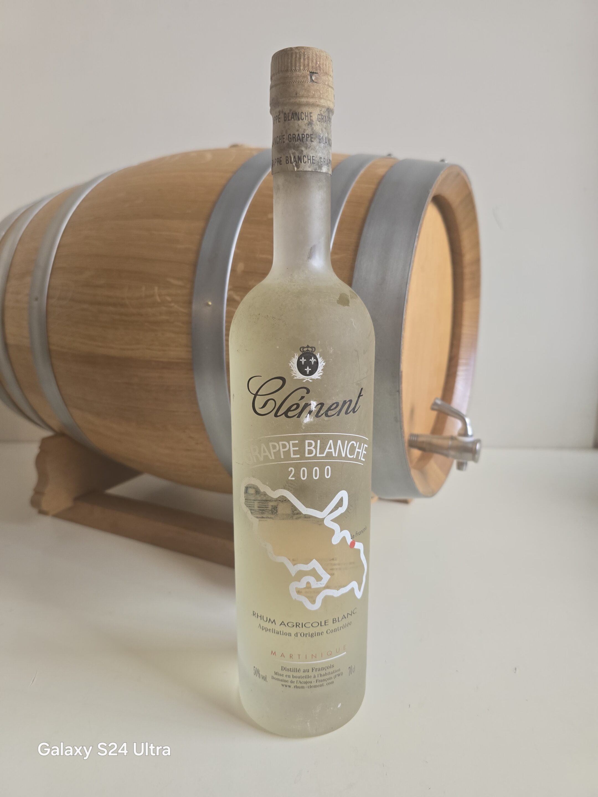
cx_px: 299
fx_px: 530
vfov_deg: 73.9
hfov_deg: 58.9
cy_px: 398
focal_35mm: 23
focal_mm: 6.3
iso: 160
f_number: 1.7
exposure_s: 1/100
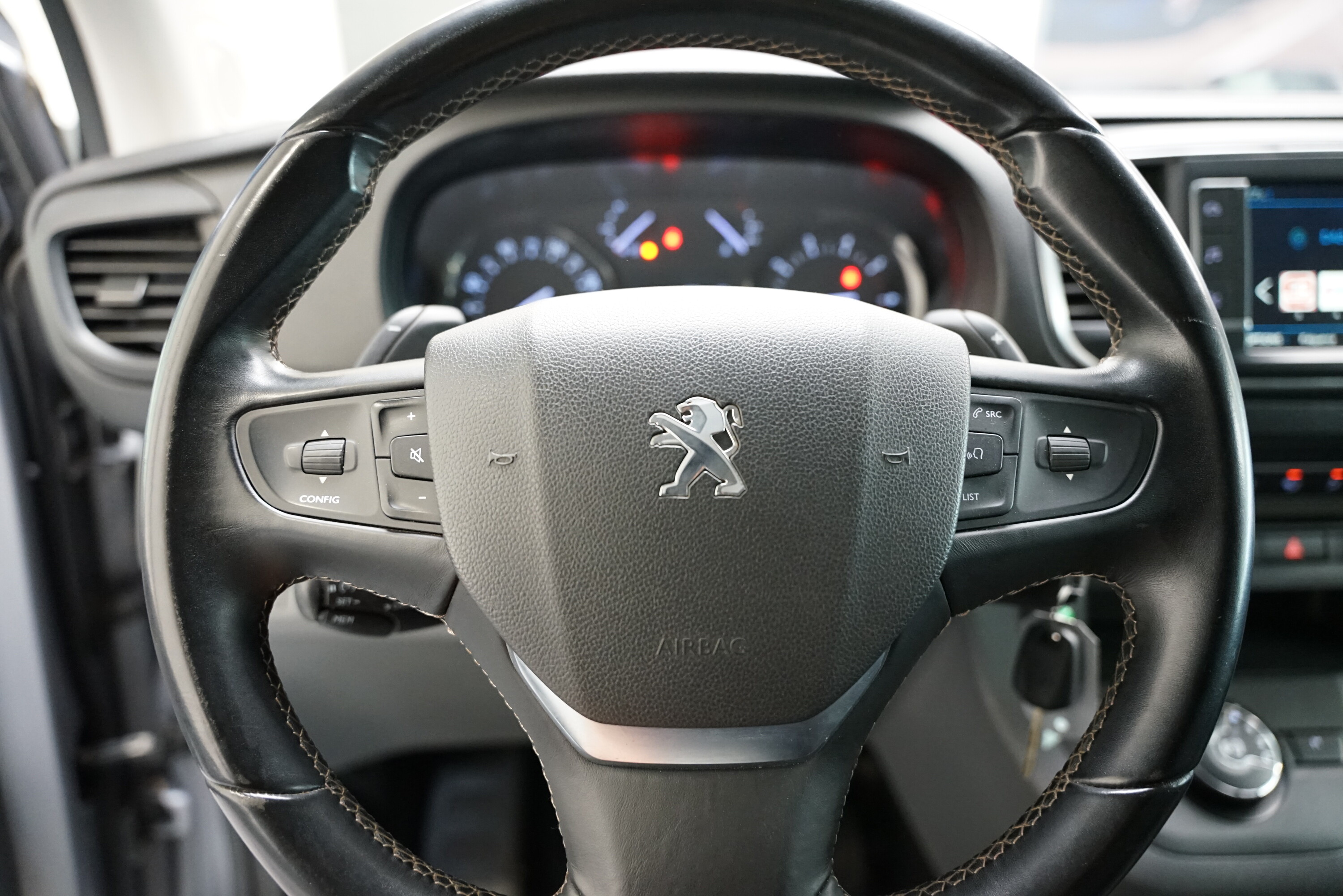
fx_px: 895
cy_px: 448
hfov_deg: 73.7
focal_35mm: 24
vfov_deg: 53.1
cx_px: 672
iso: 3200
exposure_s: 1/60
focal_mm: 24
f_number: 2.8
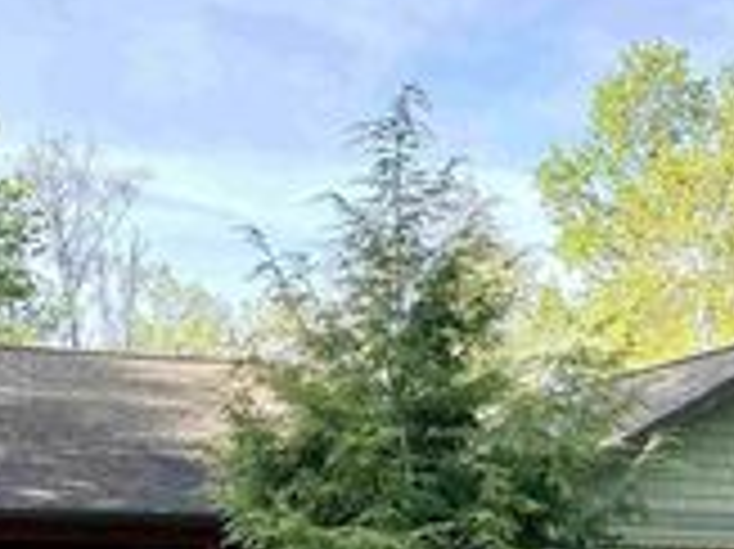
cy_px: 484
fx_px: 1695
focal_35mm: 80
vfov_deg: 18.1
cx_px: 81
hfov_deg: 23.8
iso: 50
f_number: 1.6
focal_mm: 5.96
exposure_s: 1/1175
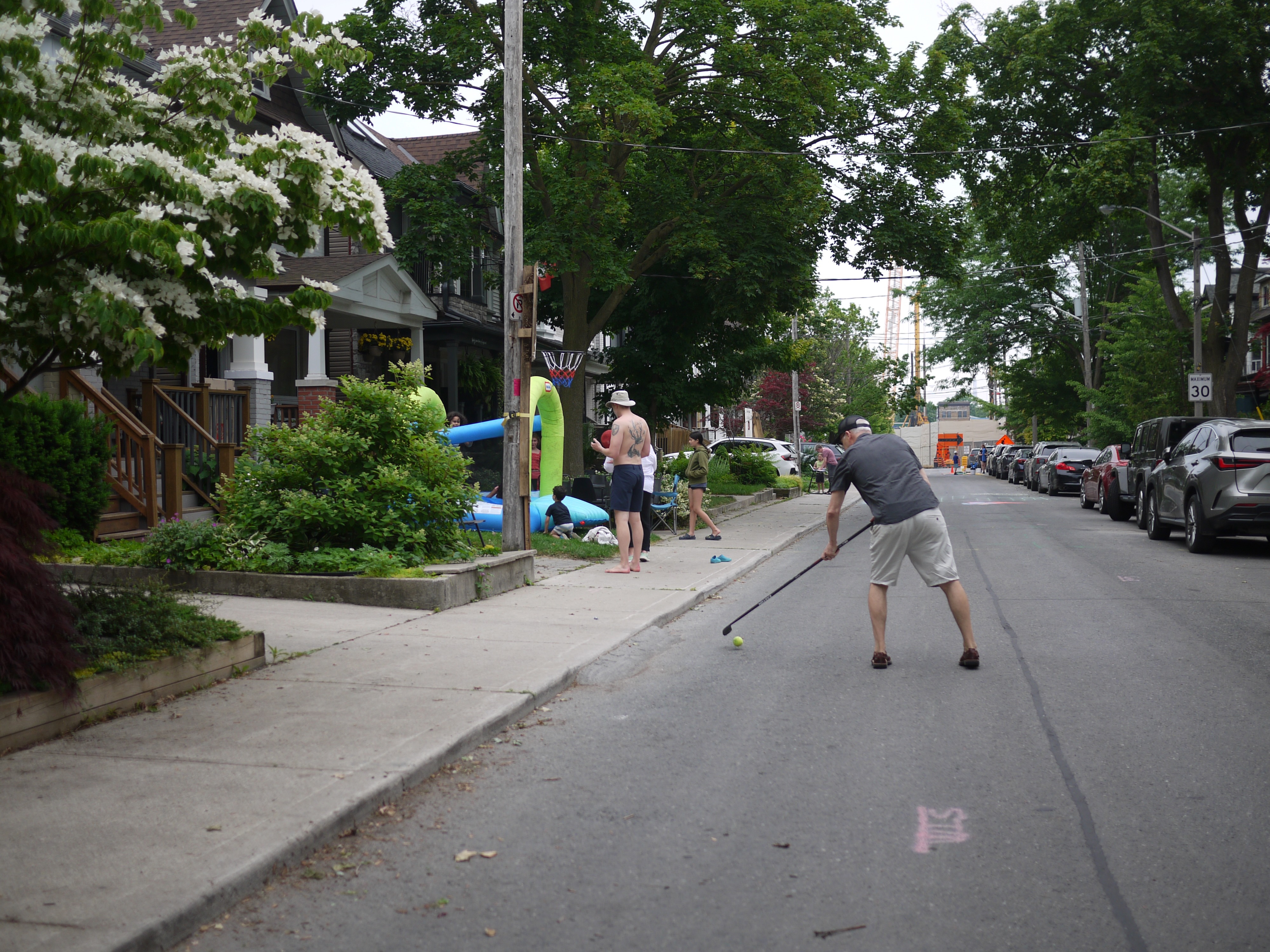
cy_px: 476
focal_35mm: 40
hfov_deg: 46.8
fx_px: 1468
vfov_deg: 36.0
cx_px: 635
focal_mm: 20
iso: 100
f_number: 1.8
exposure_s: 1/1000
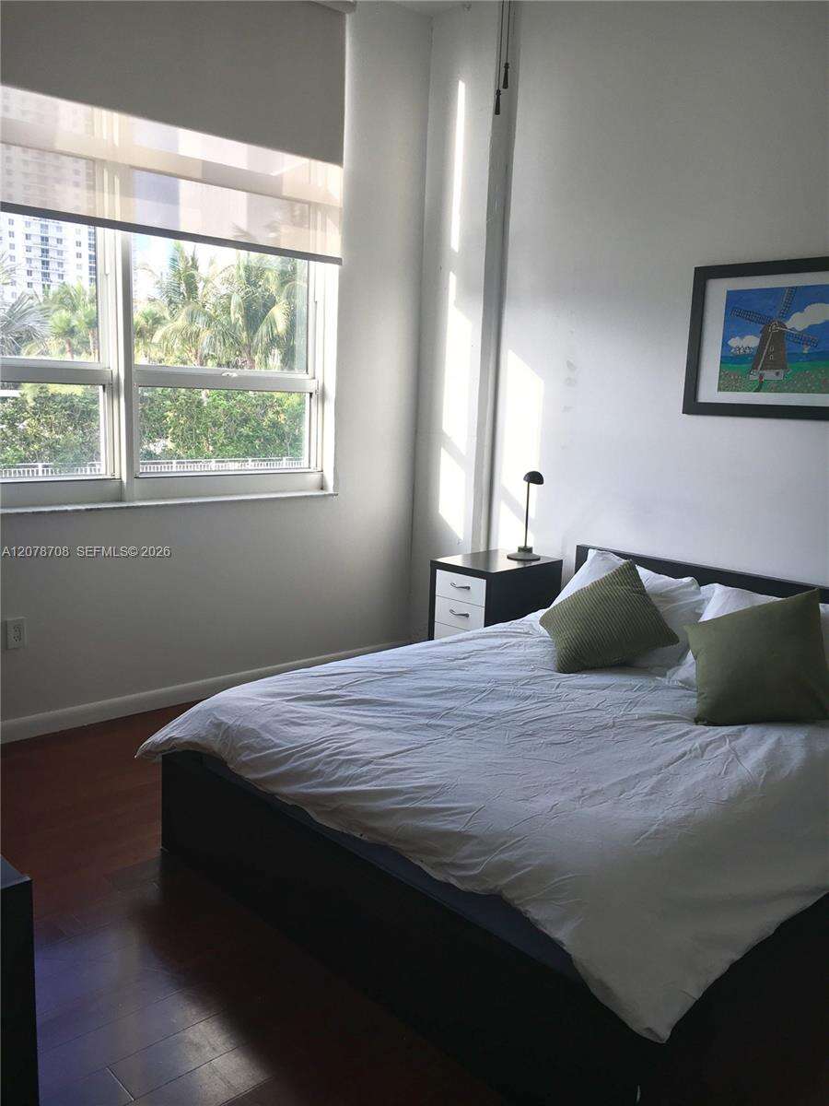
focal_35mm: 29
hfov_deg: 48.2
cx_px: 414
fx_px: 926
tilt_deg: -10.4
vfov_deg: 61.7
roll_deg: -1.1
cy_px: 553
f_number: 2.2
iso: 25
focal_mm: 4.15
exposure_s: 1/120
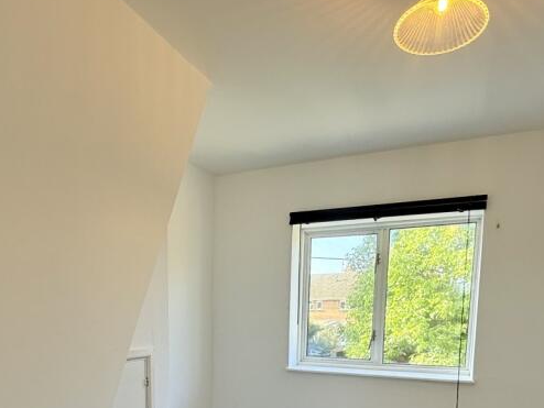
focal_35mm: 29
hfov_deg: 61.2
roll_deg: -0.4
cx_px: 224
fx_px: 456
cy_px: 371
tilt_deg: -7.2
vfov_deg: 43.8
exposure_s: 1/100
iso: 64
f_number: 2.2
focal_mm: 2.22
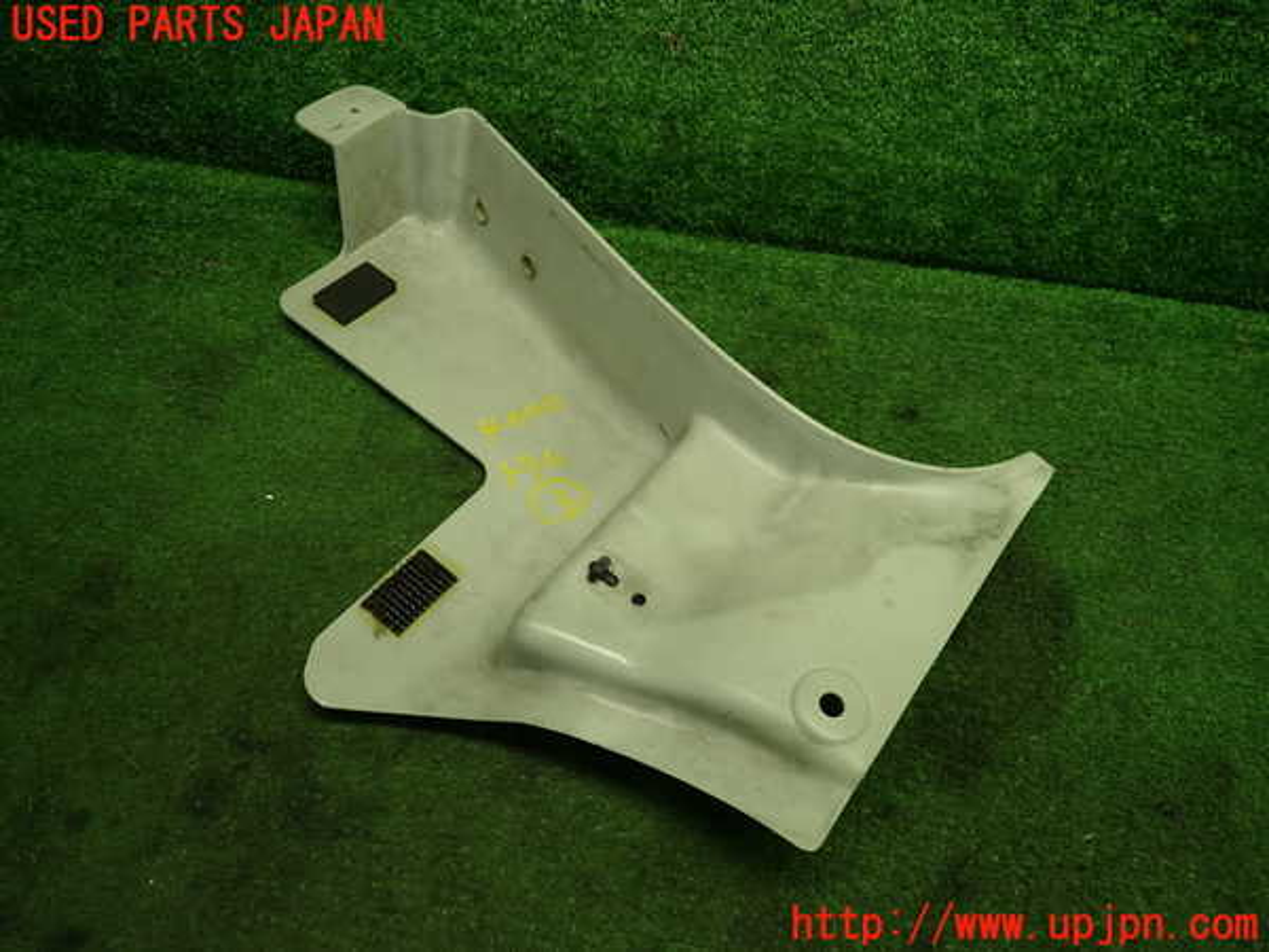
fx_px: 916
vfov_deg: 54.9
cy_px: 476
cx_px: 634
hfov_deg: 69.4
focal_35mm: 25
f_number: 2
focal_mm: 4.5
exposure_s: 1/60
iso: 125
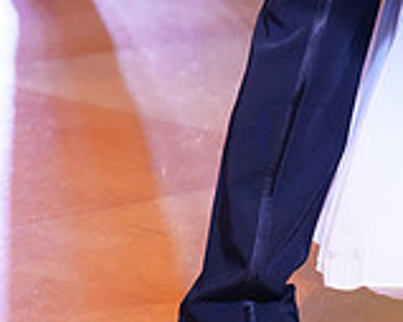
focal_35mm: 240
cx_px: 437
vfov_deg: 6.3
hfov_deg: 8.0
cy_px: -238
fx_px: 2861
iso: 5000
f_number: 2.8
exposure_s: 1/500
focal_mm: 70
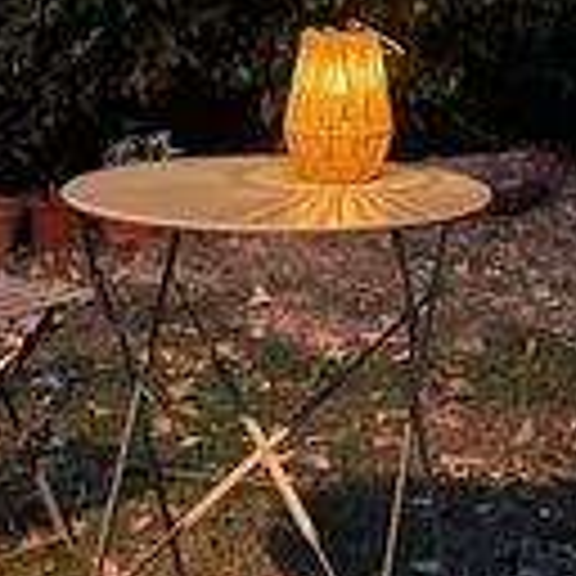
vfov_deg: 15.5
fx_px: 2033
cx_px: 369
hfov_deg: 16.1
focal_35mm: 108
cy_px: -112
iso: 800
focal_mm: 4.2
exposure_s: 1/8
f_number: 1.6
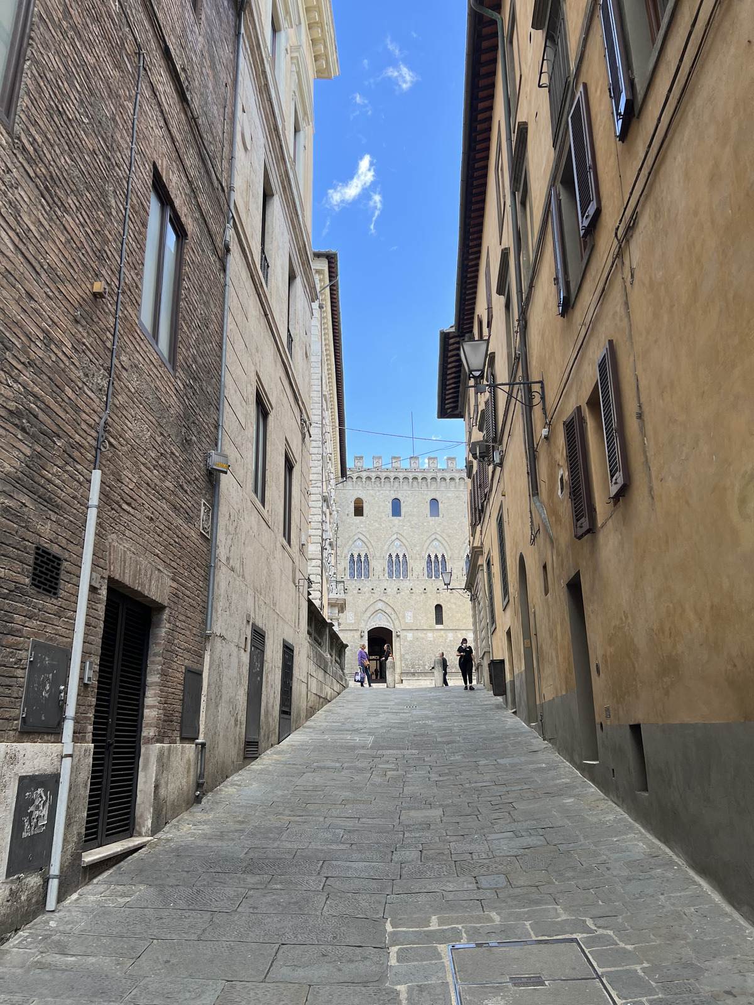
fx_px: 755
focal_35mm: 26
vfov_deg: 67.3
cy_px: 502
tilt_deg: +17.7
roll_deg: +0.8
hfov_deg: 53.1
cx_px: 377
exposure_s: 1/461
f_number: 1.5
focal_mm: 5.7
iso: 50
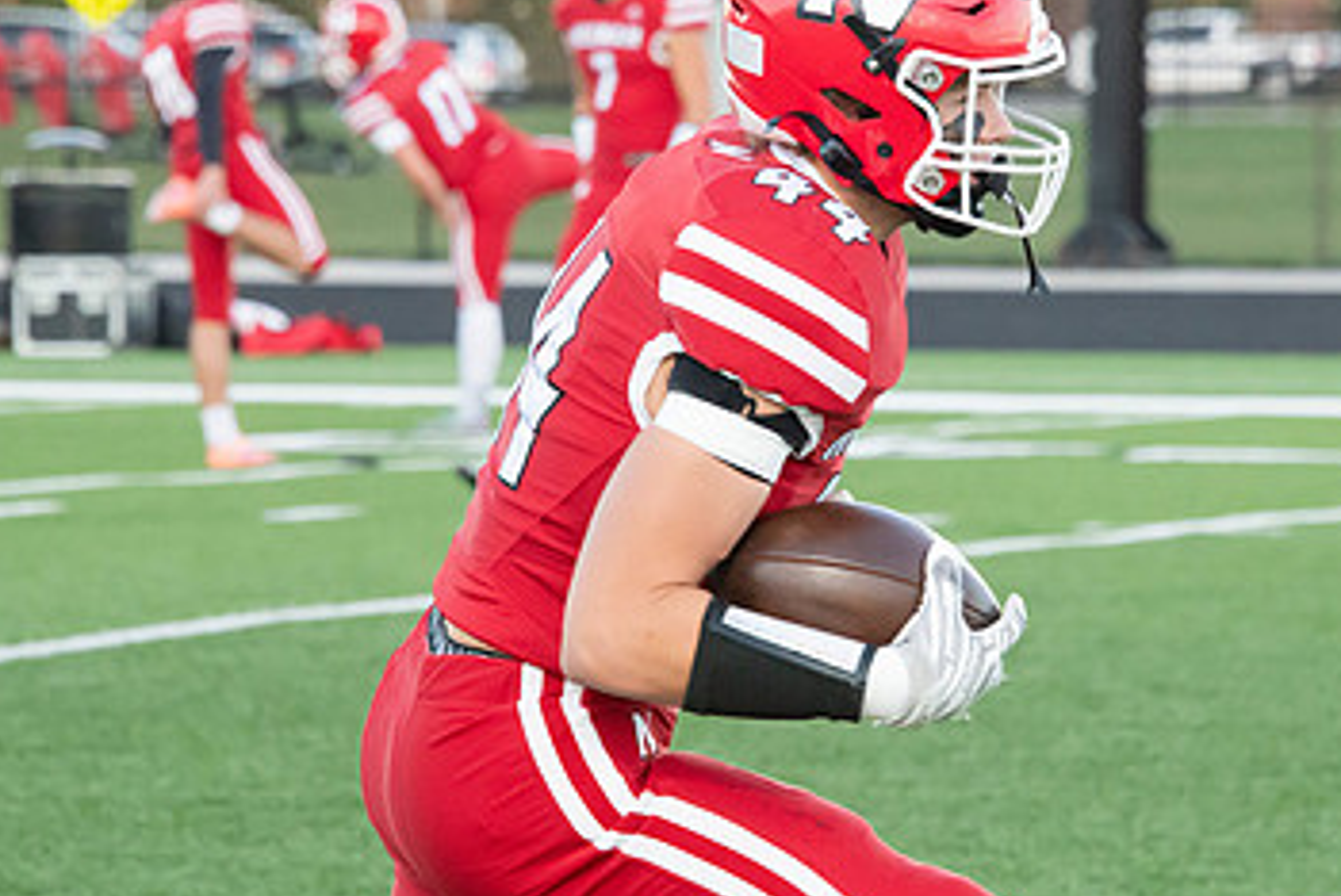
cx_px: 885
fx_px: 12973
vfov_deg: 4.0
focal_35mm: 348
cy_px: 373
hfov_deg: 5.9
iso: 8000
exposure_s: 1/500
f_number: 9
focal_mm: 210
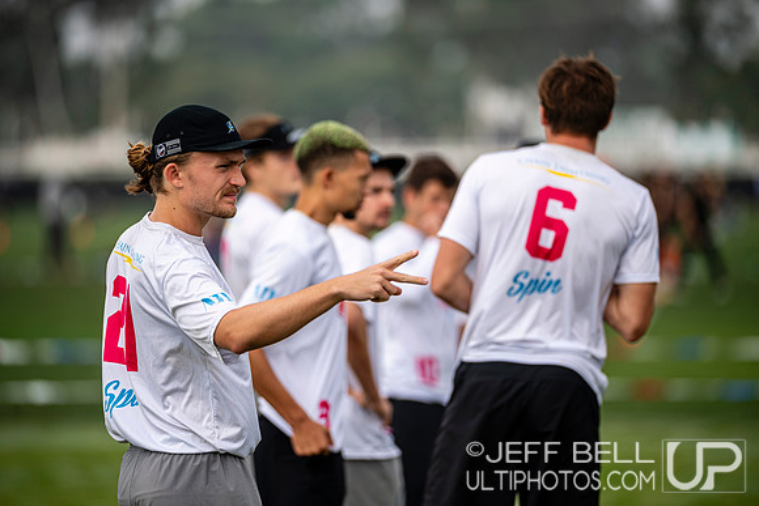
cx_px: 380
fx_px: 5483
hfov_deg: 7.9
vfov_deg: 5.3
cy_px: 253
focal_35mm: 260
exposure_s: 1/1250
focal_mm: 260
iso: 100
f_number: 2.8
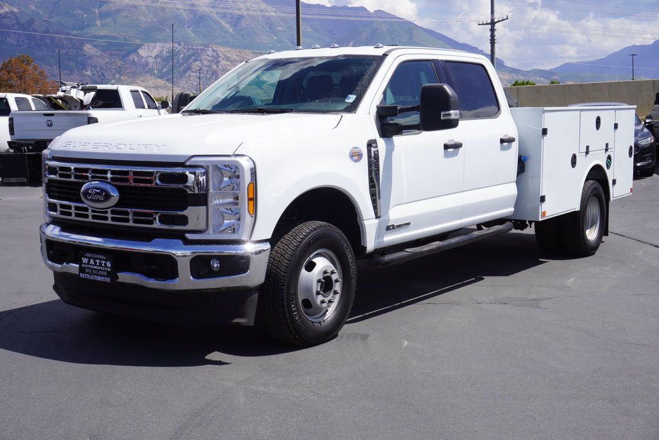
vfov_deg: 29.0
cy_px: 220
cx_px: 330
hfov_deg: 42.3
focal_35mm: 46
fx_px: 852
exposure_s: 1/160
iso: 100
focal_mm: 31
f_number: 11
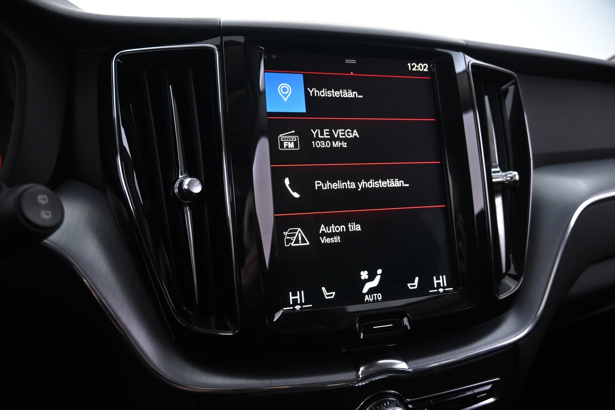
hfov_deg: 73.7
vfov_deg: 53.1
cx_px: 308
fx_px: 410
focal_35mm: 24
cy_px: 205
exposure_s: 1/25
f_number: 3.5
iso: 2000
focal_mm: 16
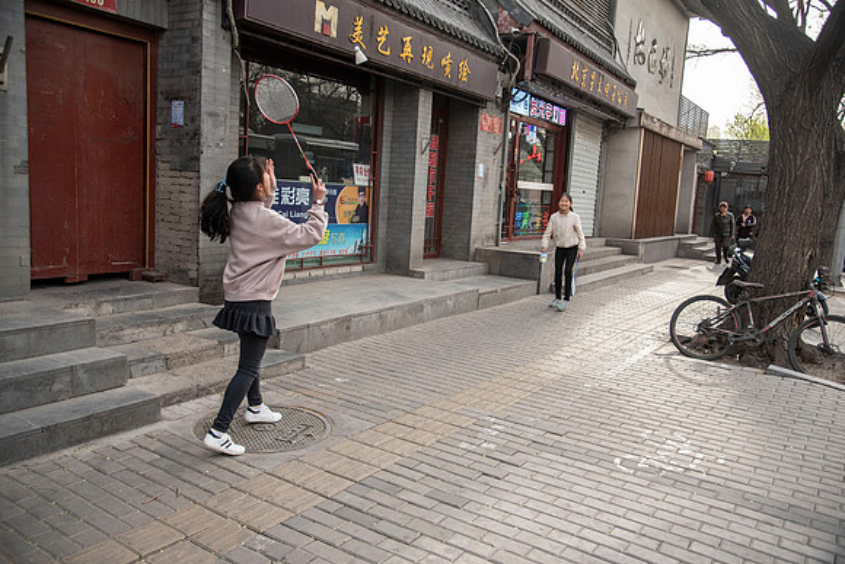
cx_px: 422
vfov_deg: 43.6
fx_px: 704
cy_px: 282
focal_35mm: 30
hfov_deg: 61.9
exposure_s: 1/800
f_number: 4
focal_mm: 30
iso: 500
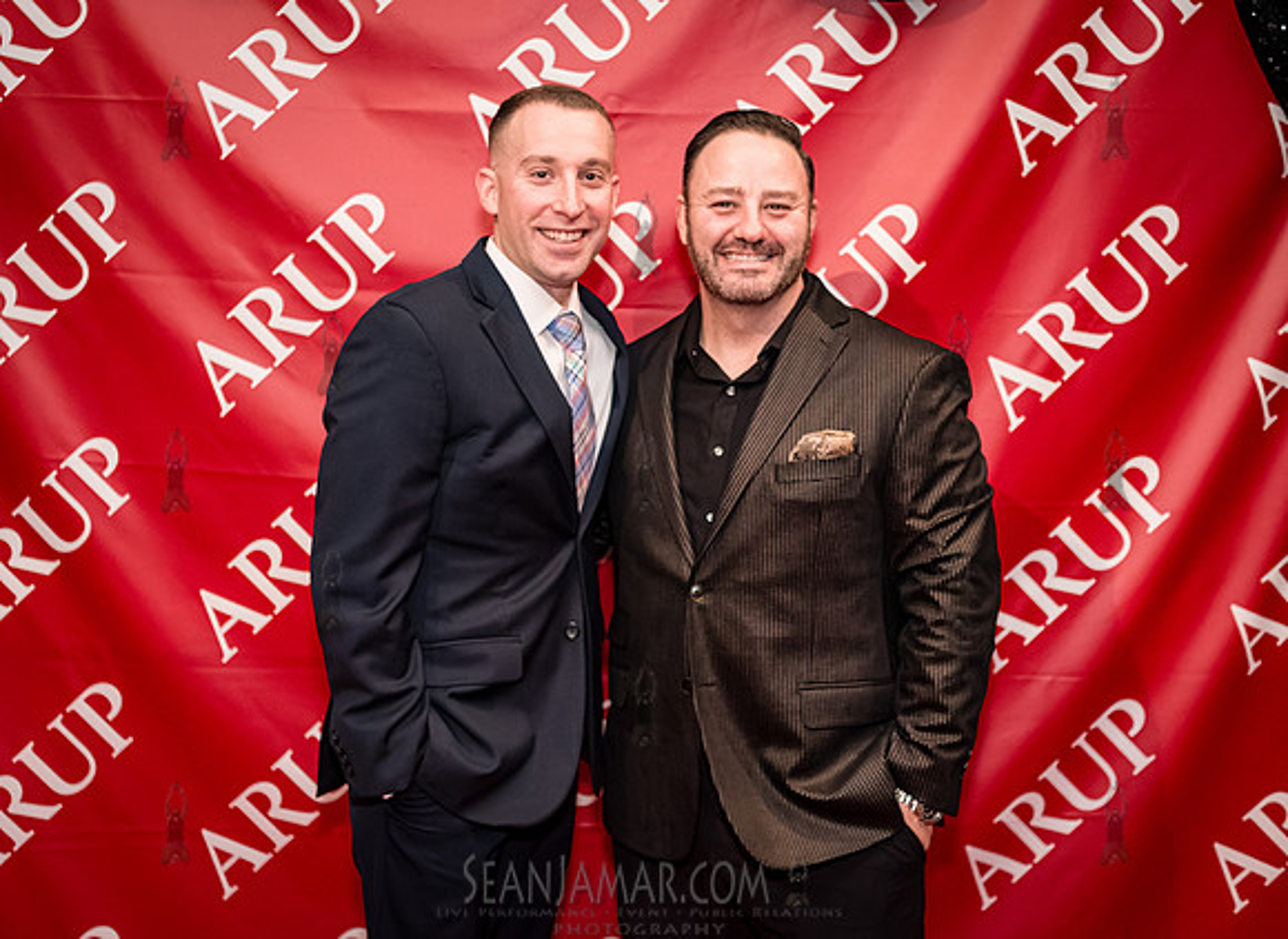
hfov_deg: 43.0
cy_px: 399
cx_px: 610
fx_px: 1636
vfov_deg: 32.0
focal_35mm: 44
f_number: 3.2
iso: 8000
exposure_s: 1/250
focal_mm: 35
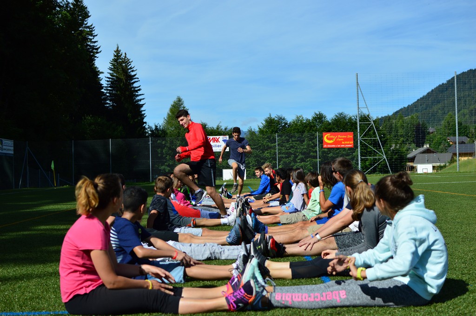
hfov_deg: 37.9
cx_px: 238
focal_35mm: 52
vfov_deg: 25.7
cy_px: 158
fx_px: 694
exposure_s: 1/2500
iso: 100
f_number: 3.2
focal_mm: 35
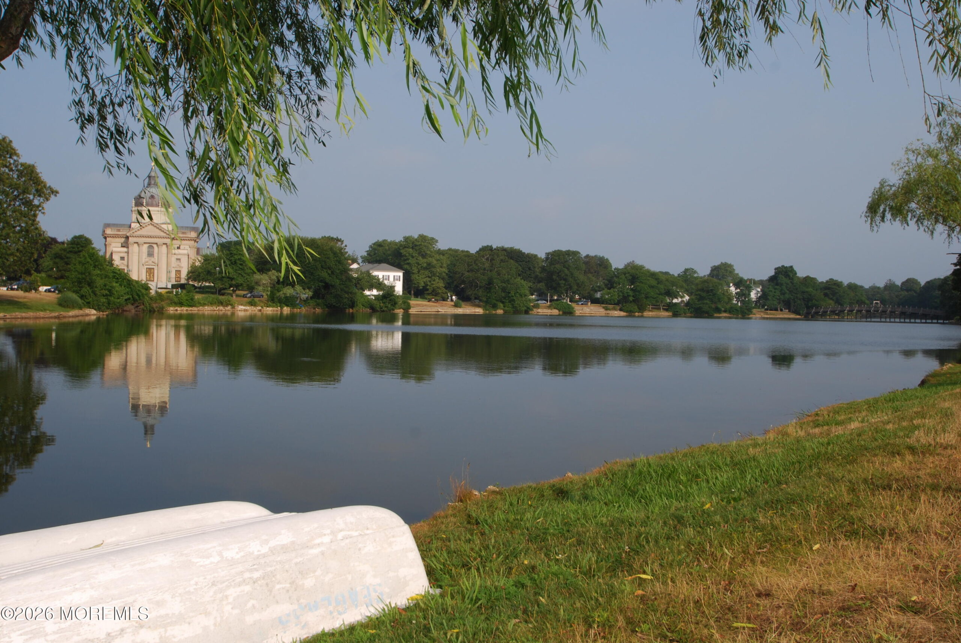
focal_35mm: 36
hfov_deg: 53.1
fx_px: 962
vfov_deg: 37.0
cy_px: 322
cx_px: 480
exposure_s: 1/200
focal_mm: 24
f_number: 9
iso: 100
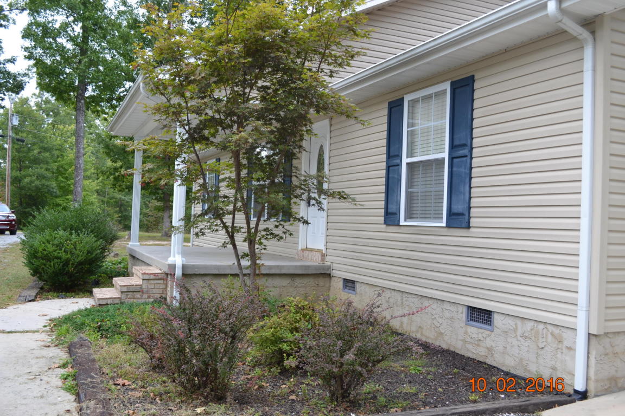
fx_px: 573
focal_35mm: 33
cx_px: 312
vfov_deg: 40.0
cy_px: 208
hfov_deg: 57.2
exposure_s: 1/125
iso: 140
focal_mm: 22
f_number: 5.6
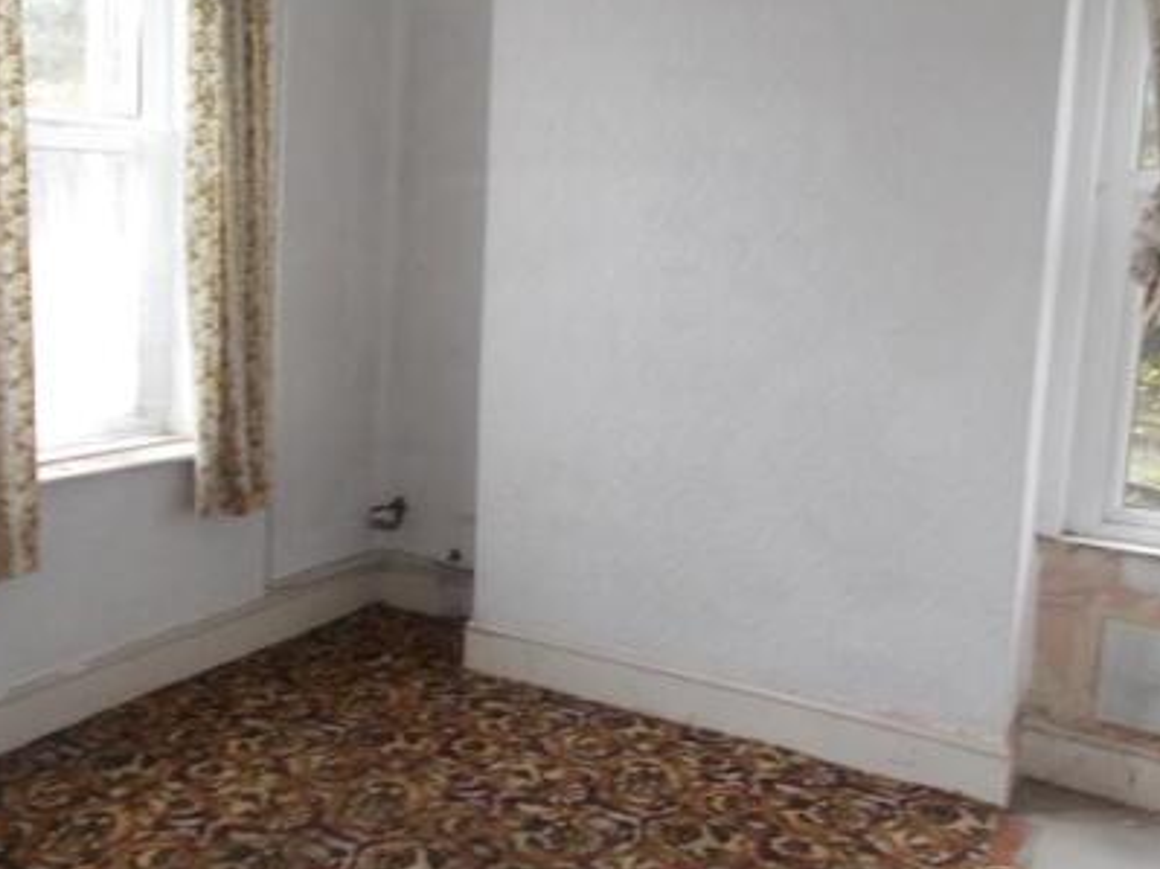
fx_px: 1273
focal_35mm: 38
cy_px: 371
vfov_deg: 37.6
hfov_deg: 48.9
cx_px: 531
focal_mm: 4.6
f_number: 3.2
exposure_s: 1/25
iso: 200
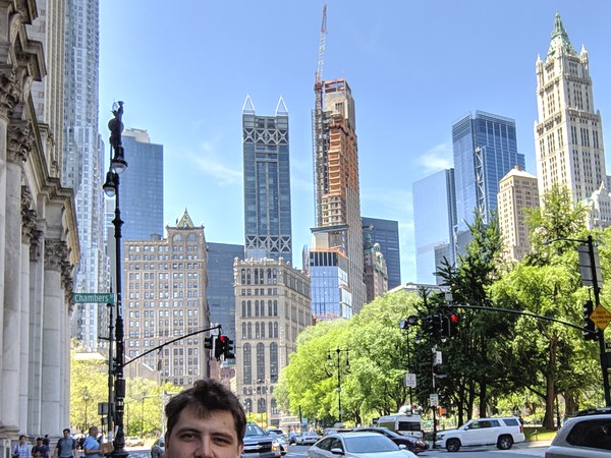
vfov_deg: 36.9
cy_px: 336
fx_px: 671
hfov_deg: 48.7
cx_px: 360
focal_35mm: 38
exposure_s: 1/646
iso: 43
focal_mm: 2.03
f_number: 2.2
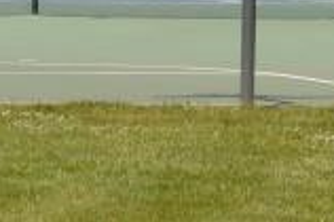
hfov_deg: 3.4
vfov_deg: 2.3
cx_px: 98
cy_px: -364
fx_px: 5585
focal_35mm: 603
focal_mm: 55
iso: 100
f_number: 8
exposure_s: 1/250
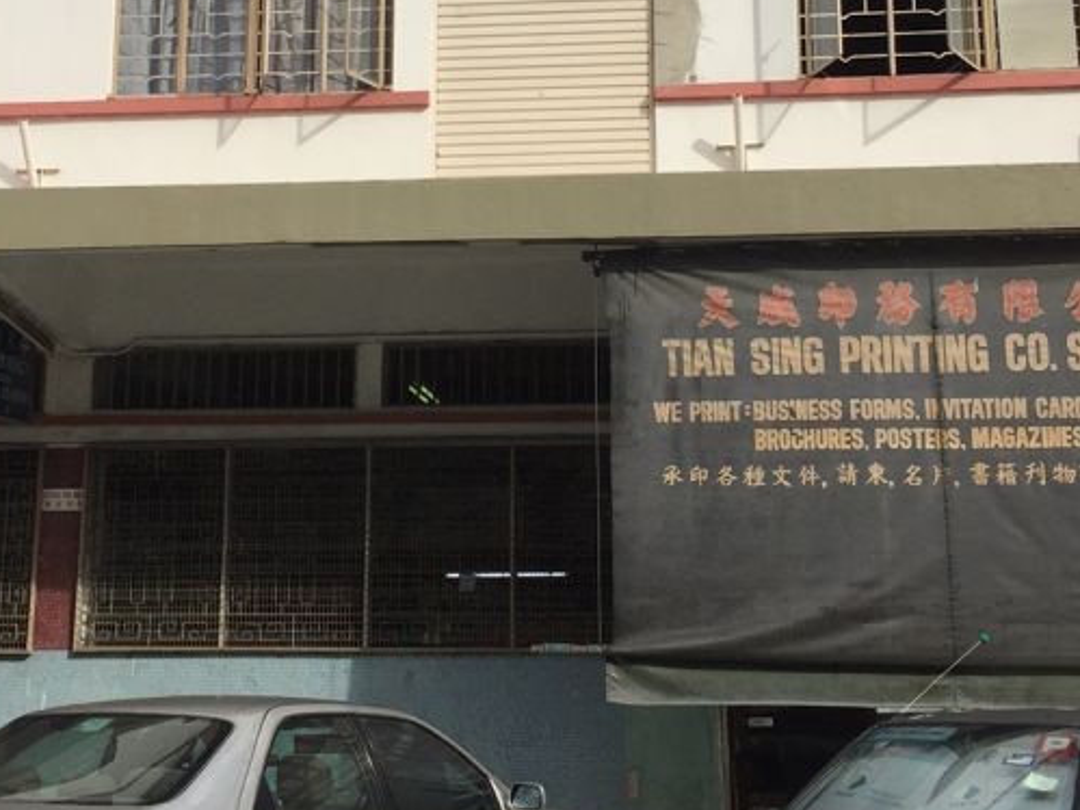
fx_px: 1934
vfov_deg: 23.0
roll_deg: -0.1
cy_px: 81
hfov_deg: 31.2
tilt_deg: +15.3
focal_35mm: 62
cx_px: 528
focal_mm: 4.15
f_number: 2.2
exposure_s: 1/3300
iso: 32
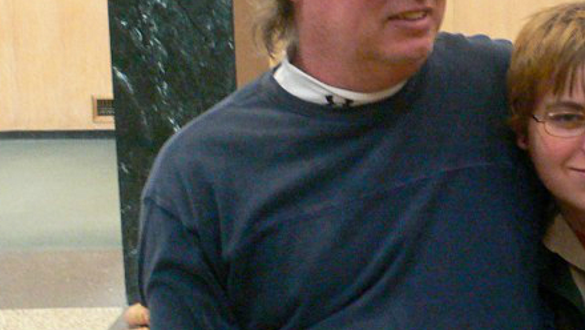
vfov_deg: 12.2
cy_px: 67
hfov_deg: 21.3
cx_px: 469
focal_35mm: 99
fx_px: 1536
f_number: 2.8
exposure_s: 1/10
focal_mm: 6.7
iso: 200
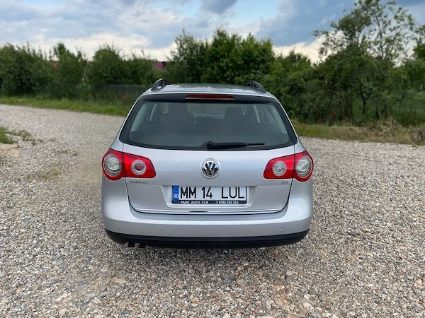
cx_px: 212
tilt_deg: -14.7
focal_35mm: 26
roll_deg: -1.3
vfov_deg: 53.1
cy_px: 159
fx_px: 319
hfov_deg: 67.3
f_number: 1.6
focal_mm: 5.1
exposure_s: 1/938
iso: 50
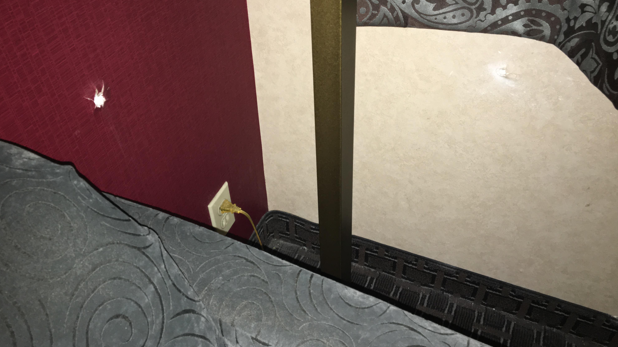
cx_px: 306
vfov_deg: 36.5
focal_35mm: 32
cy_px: 136
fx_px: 524
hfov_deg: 61.0
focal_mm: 4.15
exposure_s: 1/16
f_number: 2.2
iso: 80
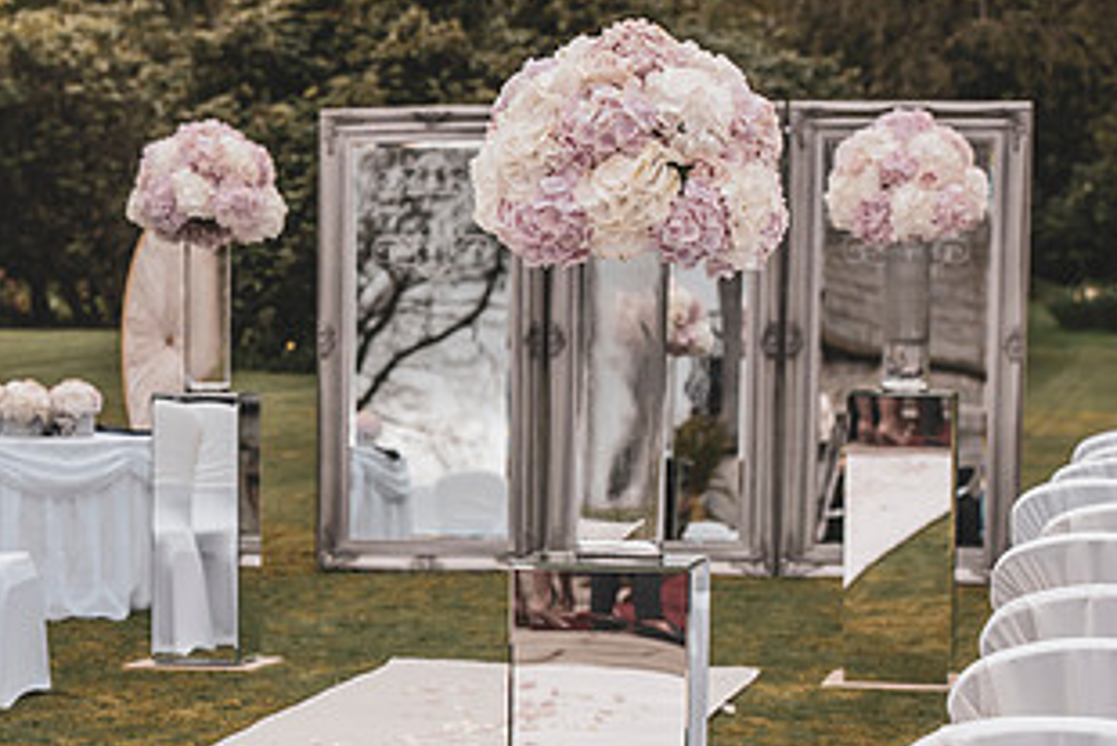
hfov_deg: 15.5
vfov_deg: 10.5
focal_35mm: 131
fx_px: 4066
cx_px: 115
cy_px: 557
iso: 400
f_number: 4.5
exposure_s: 1/2000
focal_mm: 70
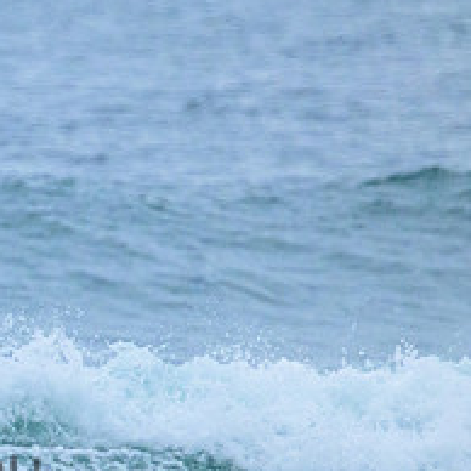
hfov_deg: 0.8
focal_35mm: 2267
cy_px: 405
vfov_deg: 0.8
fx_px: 34898
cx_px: -285
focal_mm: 800
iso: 4500
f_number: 11
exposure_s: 1/1600
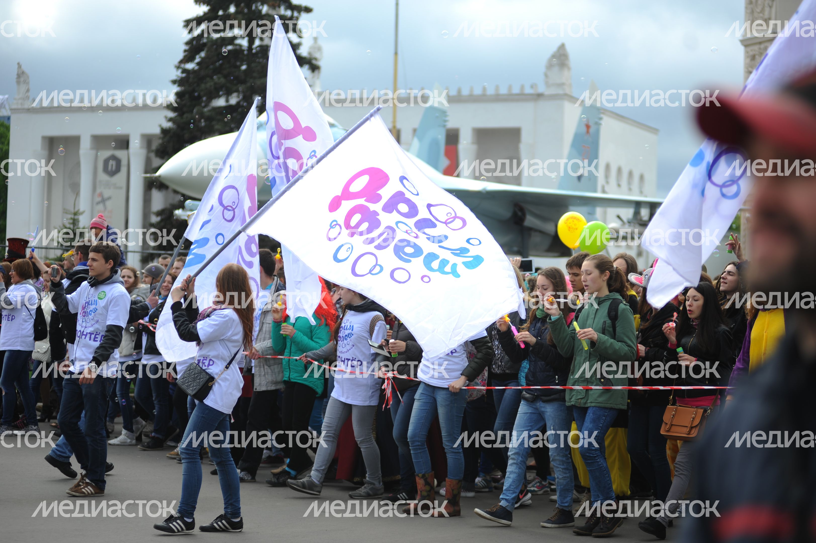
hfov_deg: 25.4
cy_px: 272
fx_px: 1812
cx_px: 408
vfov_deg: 17.0
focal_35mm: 80
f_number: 2.8
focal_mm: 80
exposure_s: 1/1000
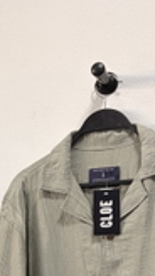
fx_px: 674
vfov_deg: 22.2
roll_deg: -0.4
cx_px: -72
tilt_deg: +1.0
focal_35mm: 92
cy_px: 285
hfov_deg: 12.5
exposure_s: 1/100
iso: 100
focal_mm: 5.96
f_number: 1.6
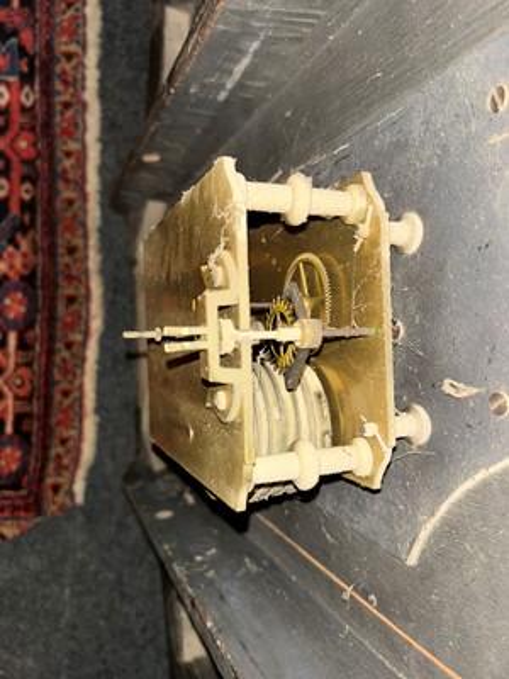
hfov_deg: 53.1
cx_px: 254
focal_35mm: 26
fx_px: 510
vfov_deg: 67.3
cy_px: 340
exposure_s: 1/38
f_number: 1.5
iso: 32
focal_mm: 5.7
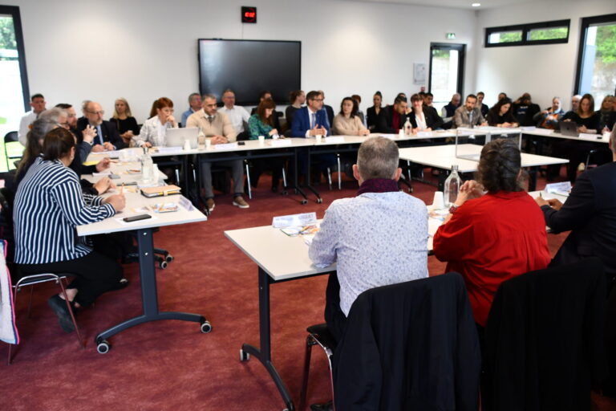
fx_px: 530
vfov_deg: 42.3
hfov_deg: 60.3
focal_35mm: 31
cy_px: 206
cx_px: 308
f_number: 3.5
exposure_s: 1/125
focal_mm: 21
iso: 900
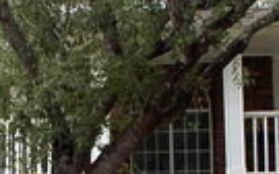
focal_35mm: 189
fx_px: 1435
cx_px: 110
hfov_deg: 11.1
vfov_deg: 6.9
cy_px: 155
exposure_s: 1/160
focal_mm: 26
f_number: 6.3
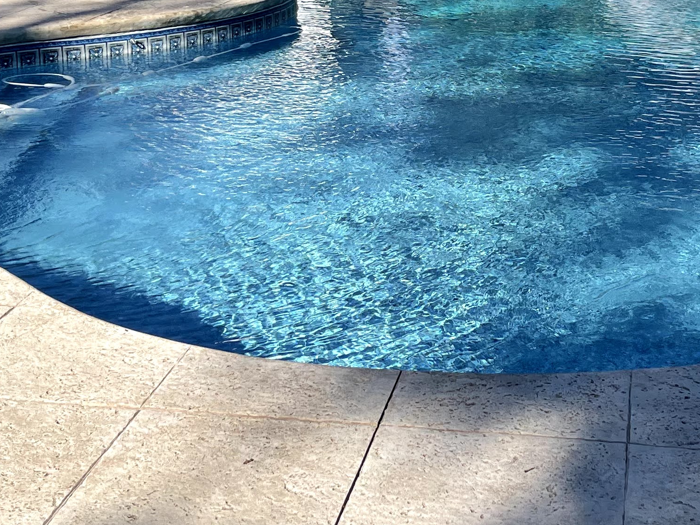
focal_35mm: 70
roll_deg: -1.1
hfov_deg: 27.6
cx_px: 465
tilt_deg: -12.3
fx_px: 1415
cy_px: 88
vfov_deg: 20.7
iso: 32
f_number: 1.6
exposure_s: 1/2717
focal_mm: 5.1
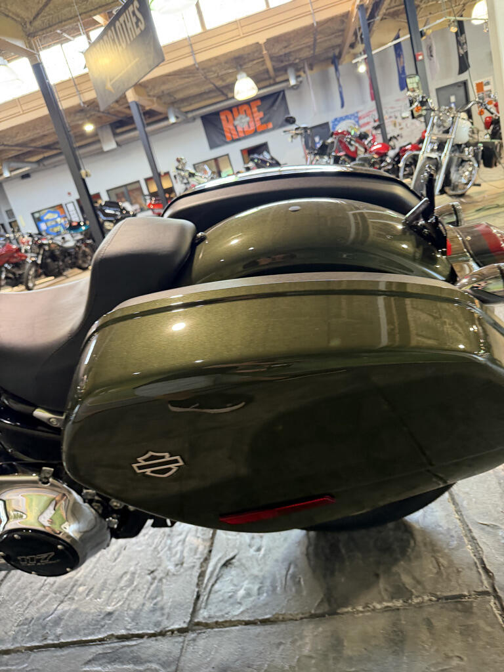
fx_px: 466
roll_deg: +16.7
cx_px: 252
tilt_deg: -15.2
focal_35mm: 24
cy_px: 336
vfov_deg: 71.6
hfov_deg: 56.8
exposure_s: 1/60
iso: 250
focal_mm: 6.76
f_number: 1.78
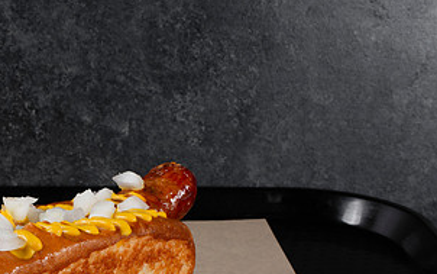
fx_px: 1168
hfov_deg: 20.9
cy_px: 263
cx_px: 78
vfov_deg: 13.2
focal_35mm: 98
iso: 250
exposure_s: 1/125
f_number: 16
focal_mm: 50
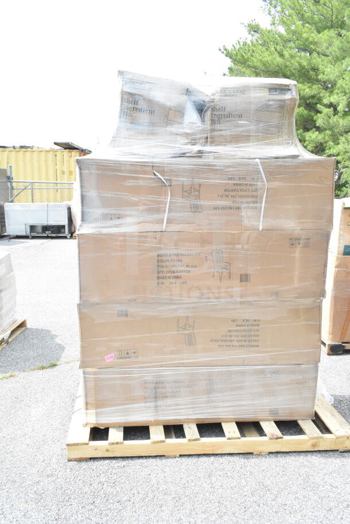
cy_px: 262
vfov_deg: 67.4
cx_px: 175
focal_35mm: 27
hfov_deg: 48.0
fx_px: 393
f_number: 11
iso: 1600
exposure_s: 1/500
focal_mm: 18
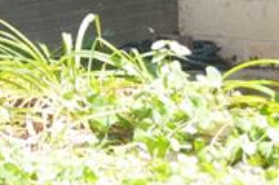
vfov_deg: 5.7
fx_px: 1841
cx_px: -119
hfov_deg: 8.5
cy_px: -76
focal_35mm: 238
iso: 250
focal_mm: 28
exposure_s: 1/125
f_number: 4.5
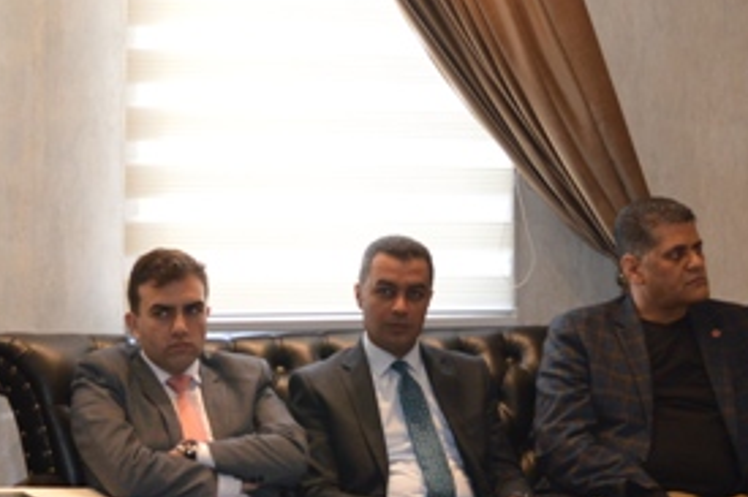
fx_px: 2002
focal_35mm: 96
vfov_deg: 14.2
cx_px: 288
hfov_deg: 21.1
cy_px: 292
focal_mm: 23
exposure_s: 1/60
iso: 560
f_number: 3.8
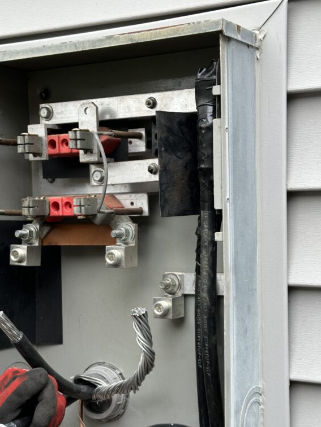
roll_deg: -0.1
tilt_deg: -3.1
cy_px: 272
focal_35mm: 65
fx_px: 804
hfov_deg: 22.6
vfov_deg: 29.7
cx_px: 145
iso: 64
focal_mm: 6.86
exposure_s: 1/121
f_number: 1.78
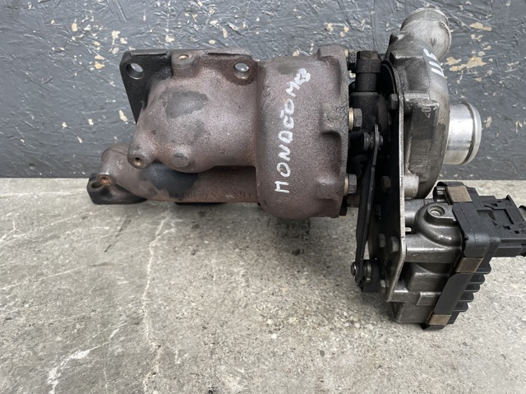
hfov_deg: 67.3
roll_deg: +2.4
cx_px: 263
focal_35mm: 26
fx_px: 395
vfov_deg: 53.0
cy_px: 197
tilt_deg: -27.8
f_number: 1.6
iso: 125
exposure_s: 1/114
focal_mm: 4.2
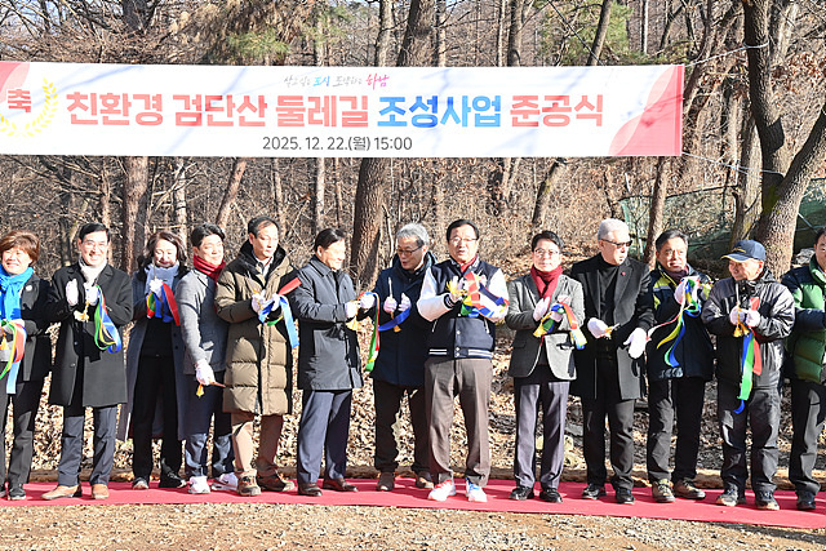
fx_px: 1102
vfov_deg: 28.1
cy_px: 276
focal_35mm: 48
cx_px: 413
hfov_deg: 41.1
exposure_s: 1/200
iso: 800
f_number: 13
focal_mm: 48
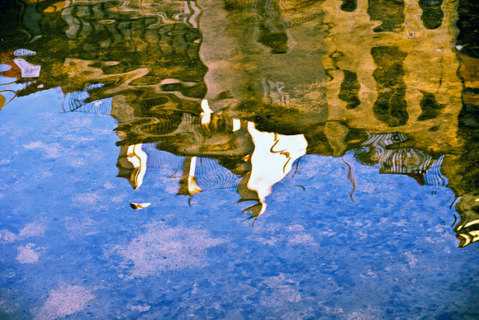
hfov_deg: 14.4
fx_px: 1898
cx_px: 240
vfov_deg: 9.7
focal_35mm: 142
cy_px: 160
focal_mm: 95
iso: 200
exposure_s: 1/20
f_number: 5.3
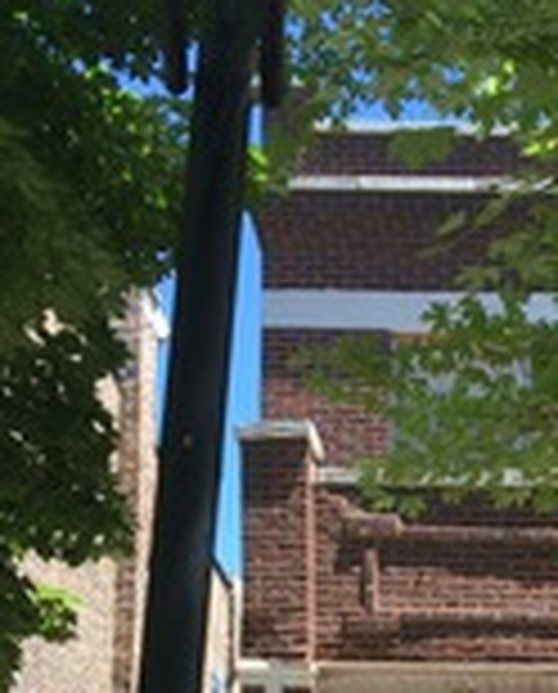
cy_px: 837
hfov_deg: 16.9
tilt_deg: +9.2
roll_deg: +0.9
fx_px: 1809
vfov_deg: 20.3
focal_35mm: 88
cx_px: 634
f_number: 2.2
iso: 25
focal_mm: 4.15
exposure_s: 1/422
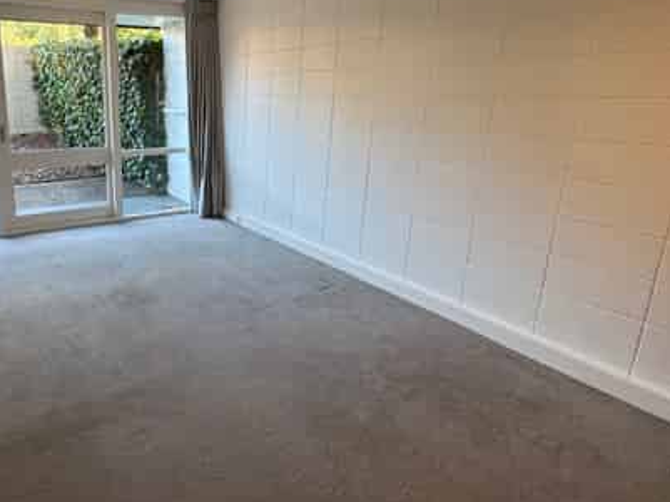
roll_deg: +2.5
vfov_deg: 58.3
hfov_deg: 70.2
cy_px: 198
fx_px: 445
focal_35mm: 23
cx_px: 187
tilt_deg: -11.9
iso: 100
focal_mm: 2.22
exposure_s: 1/100
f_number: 2.2
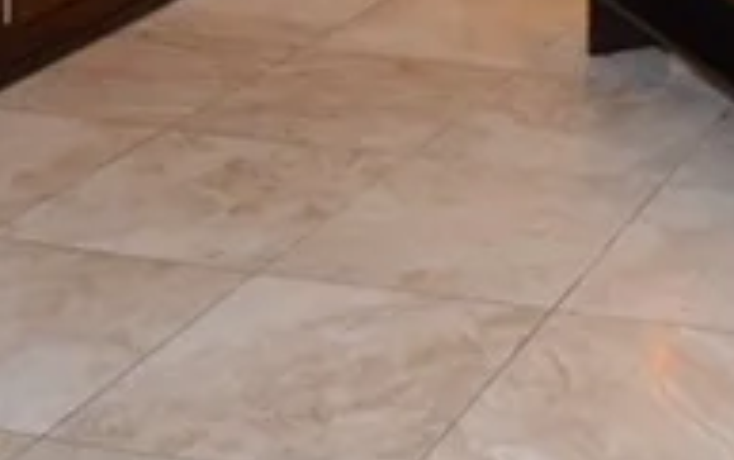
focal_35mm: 81
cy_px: -430
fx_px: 1622
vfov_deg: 13.9
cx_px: 970
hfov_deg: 22.6
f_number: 3.5
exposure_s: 1/60
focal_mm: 10
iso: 500
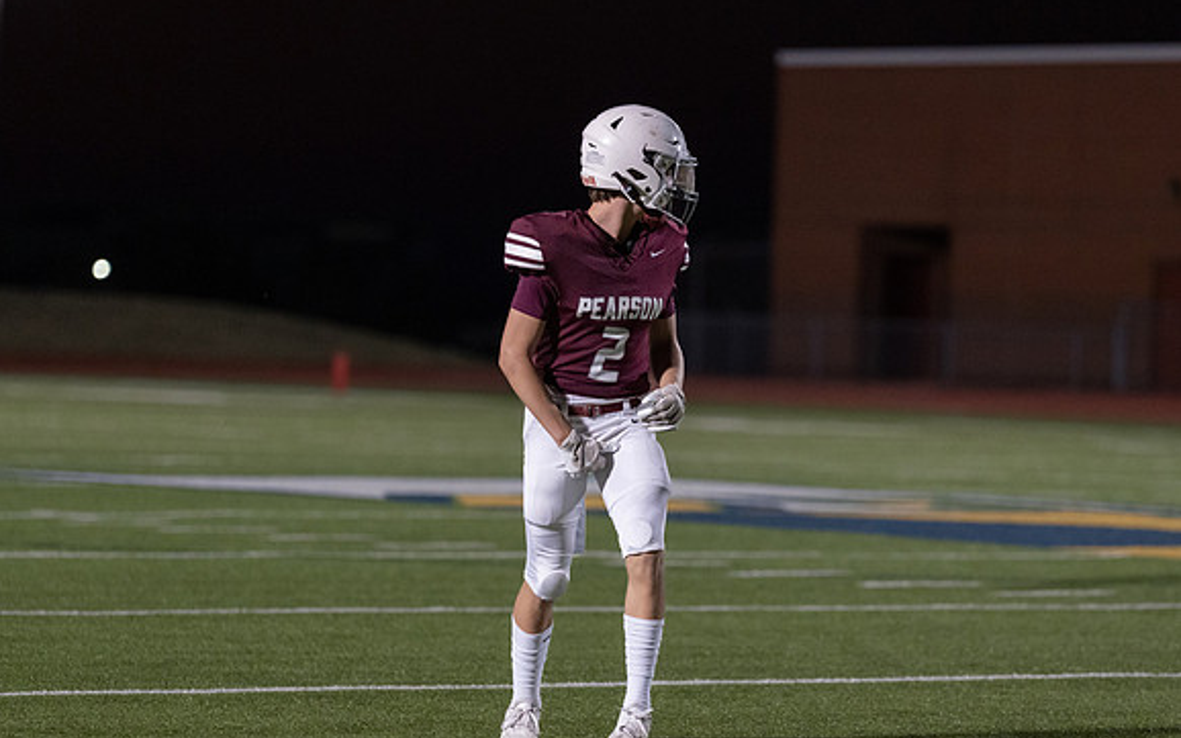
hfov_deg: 8.3
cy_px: 427
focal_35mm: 252
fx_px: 8109
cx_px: 615
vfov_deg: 5.2
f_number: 2.8
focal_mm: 165
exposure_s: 1/1000
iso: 1600
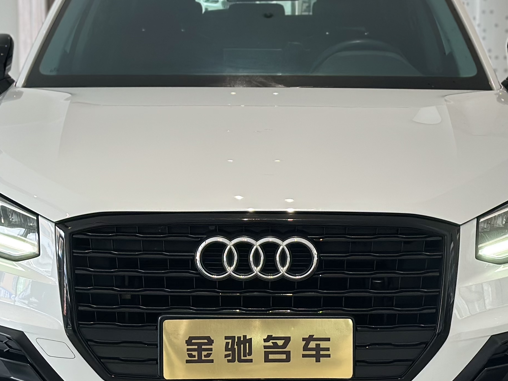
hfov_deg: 18.7
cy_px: 213
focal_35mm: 105
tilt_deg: -9.3
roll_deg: +0.4
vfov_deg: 14.1
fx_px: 1541
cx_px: 223
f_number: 1.78
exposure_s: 1/190
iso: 100
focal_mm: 6.86
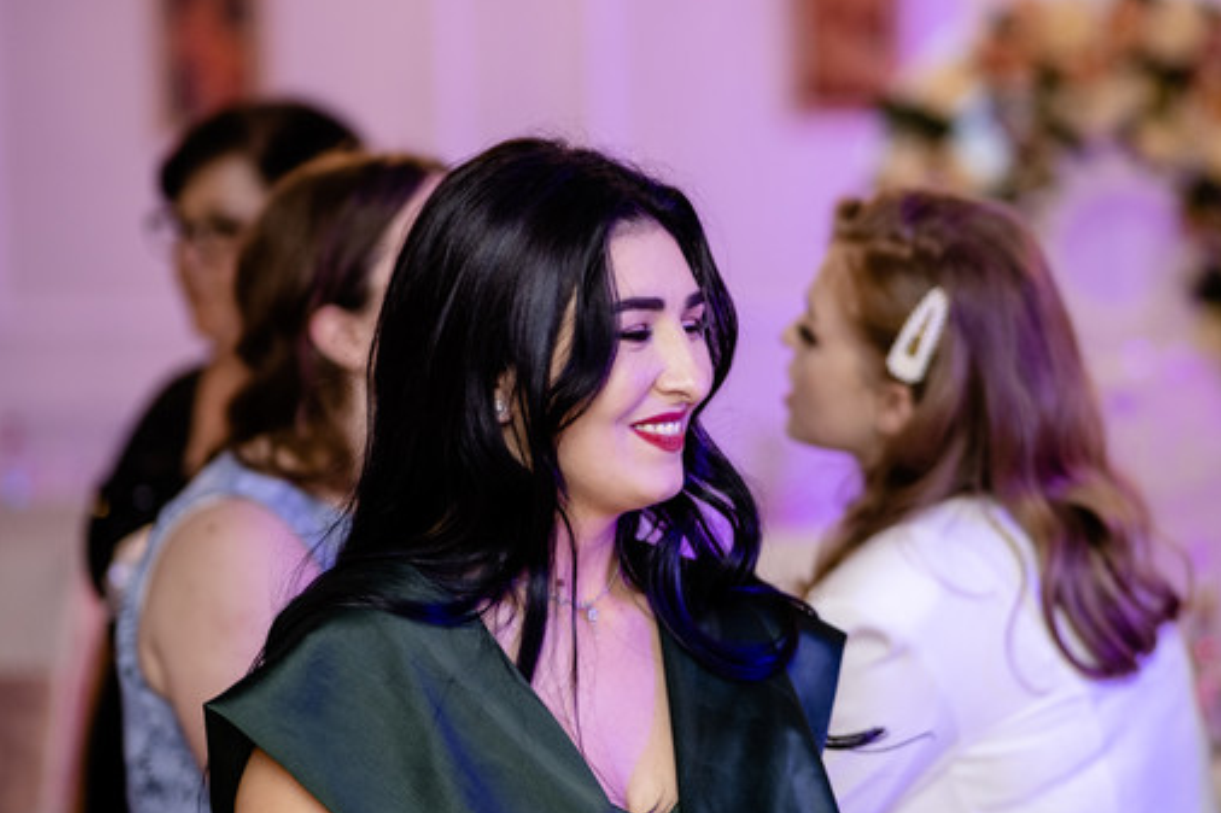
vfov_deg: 8.5
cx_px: 615
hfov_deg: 12.7
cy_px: 392
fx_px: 5492
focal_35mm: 162
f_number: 1.8
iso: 800
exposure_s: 1/200
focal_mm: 85
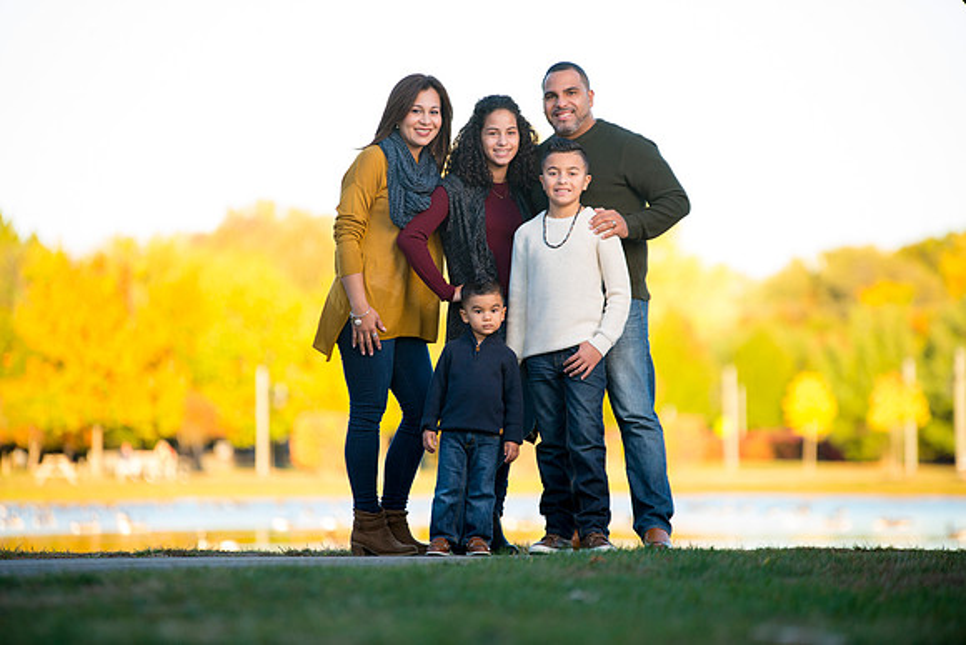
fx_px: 5368
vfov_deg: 6.9
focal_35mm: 200
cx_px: 483
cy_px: 322
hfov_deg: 10.3
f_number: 3.2
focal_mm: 200
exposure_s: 1/500
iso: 640
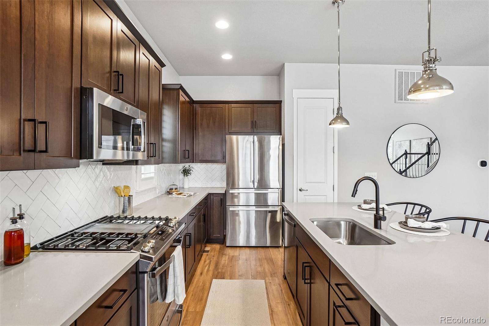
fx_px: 244
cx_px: 244
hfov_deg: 90.0
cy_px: 163
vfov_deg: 67.4
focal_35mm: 18
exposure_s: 1/8
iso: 400
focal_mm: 12
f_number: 8
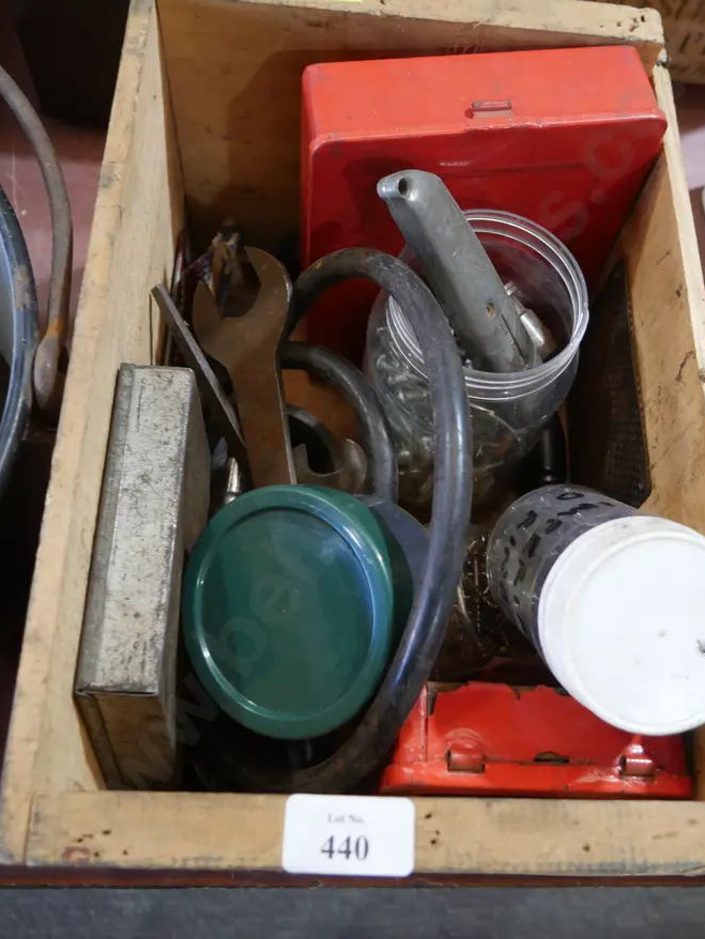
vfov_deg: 52.5
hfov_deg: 40.6
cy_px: 428
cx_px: 402
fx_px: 950
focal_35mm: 35
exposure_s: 1/60
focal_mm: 15
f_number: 3.6
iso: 500
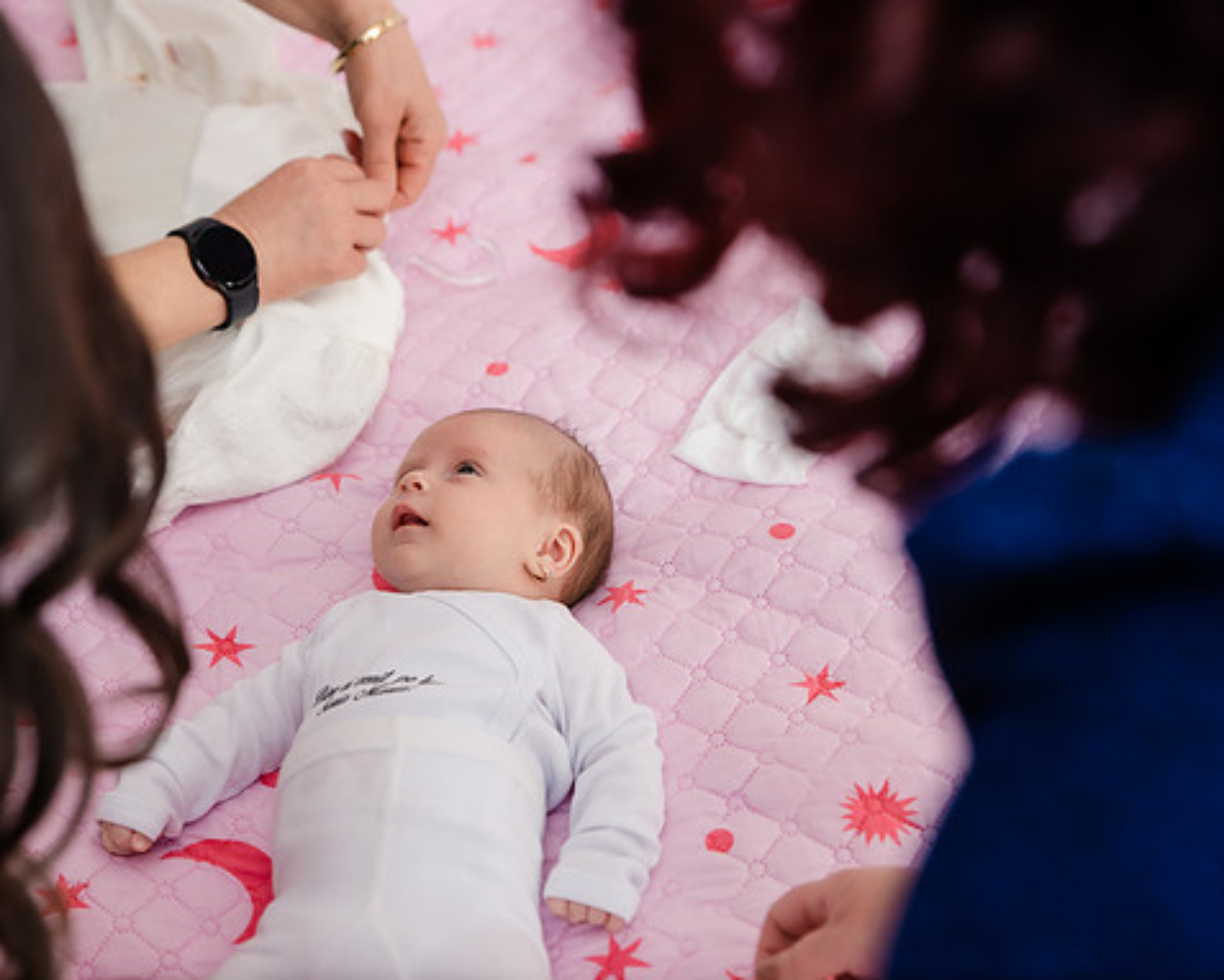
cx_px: 495
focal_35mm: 57
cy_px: 493
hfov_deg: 32.9
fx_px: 2066
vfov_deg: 26.7
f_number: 3.5
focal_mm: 50
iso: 400
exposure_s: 1/250
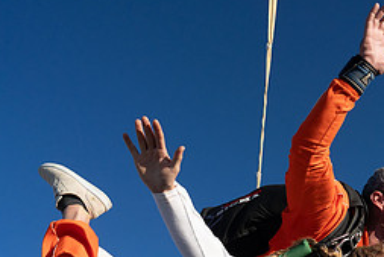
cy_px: 235
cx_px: 369
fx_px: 587
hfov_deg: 33.6
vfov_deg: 23.9
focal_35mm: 55
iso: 800
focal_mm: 24
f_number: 8
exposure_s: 1/2000
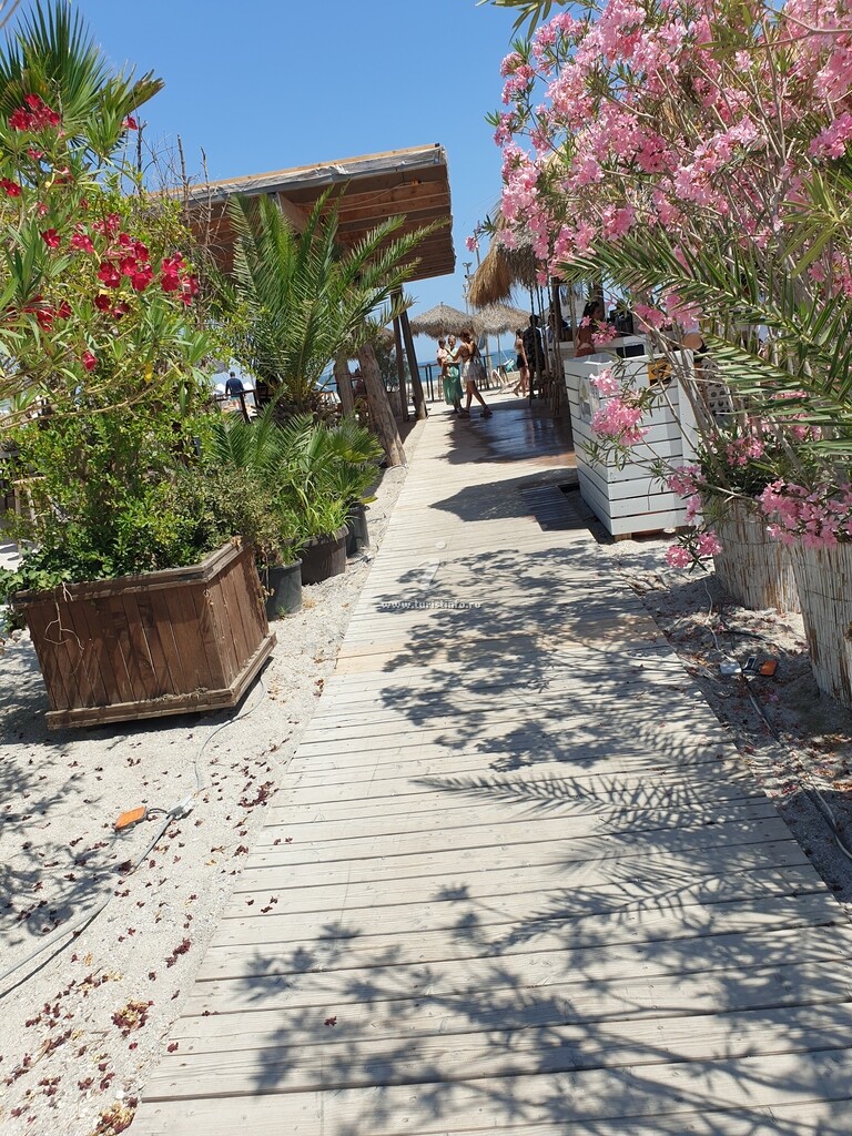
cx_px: 426
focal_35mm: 26
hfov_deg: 53.1
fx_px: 853
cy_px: 568
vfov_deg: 67.3
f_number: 2.4
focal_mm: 4.3
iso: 50
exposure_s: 1/1859
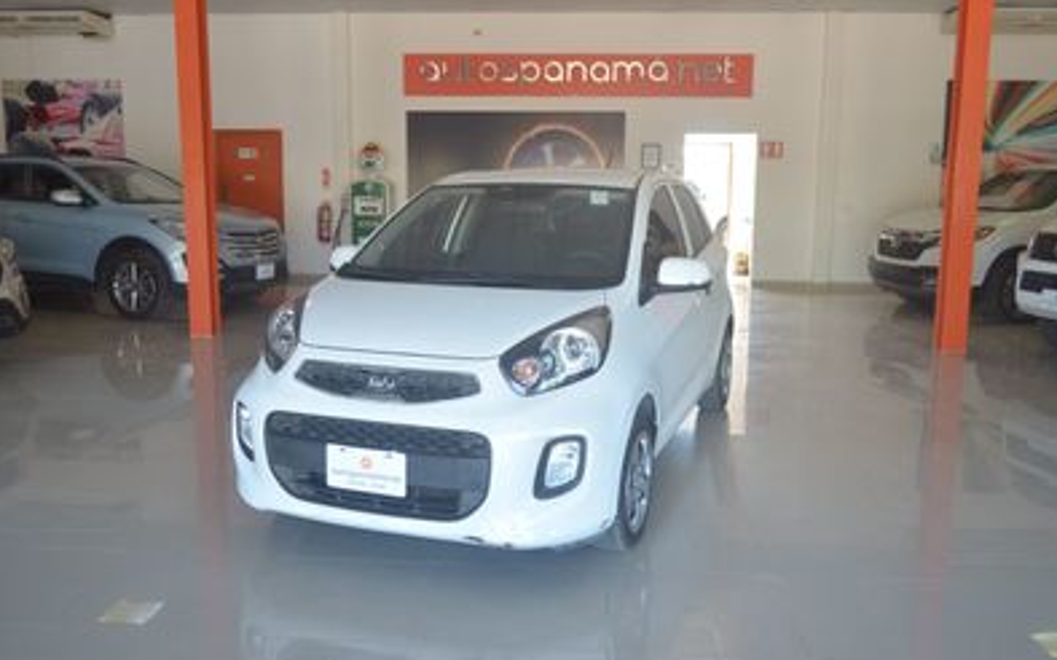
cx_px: 534
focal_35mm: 31
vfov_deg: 40.6
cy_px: 326
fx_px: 893
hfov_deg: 61.2
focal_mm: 20
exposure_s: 1/125
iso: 500
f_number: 3.8
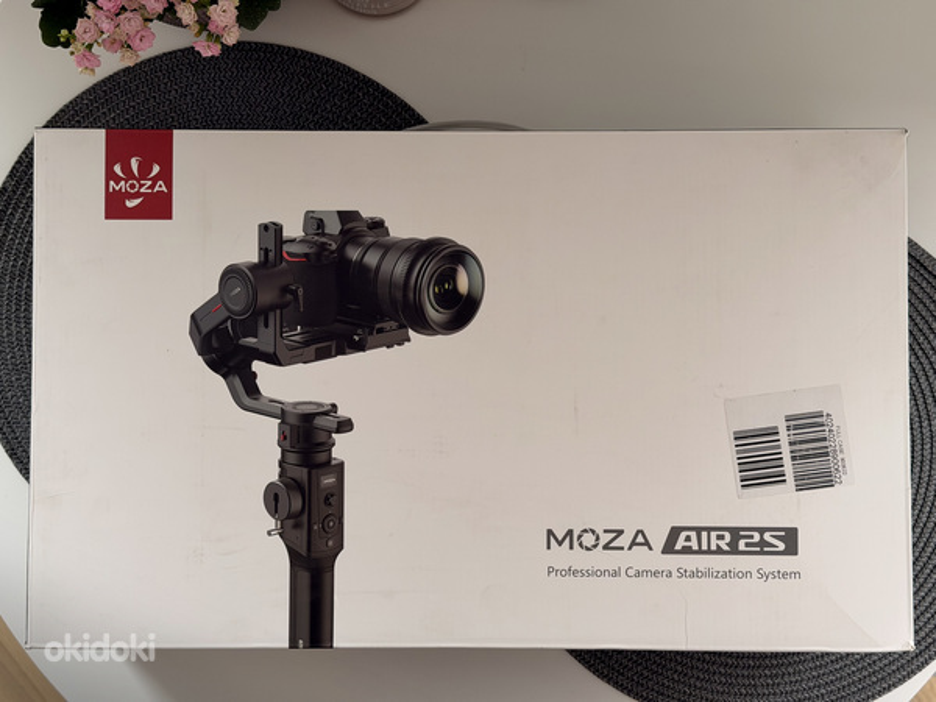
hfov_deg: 39.7
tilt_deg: -88.7
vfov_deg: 30.3
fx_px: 1298
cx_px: 468
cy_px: 351
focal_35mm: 48
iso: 80
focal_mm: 6.76
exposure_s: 1/50
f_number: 1.78
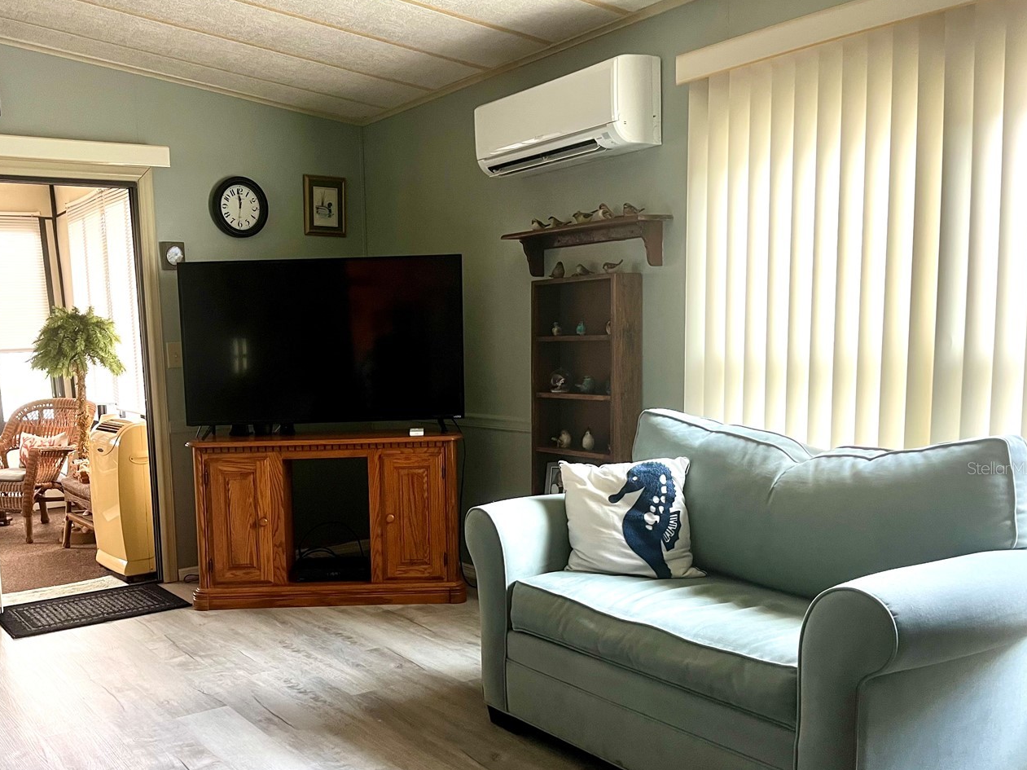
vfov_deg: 42.7
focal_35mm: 33
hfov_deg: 54.8
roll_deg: +1.5
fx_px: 979
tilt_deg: -8.5
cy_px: 468
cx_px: 393
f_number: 1.6
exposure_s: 1/60
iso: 160
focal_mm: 5.1
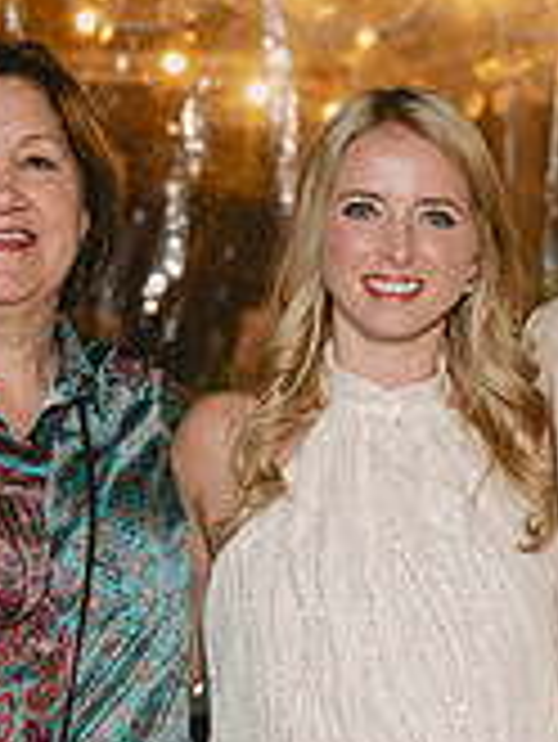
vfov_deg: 10.2
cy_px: 590
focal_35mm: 193
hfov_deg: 7.6
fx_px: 4143
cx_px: 763
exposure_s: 1/50
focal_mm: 53
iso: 1600
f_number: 4
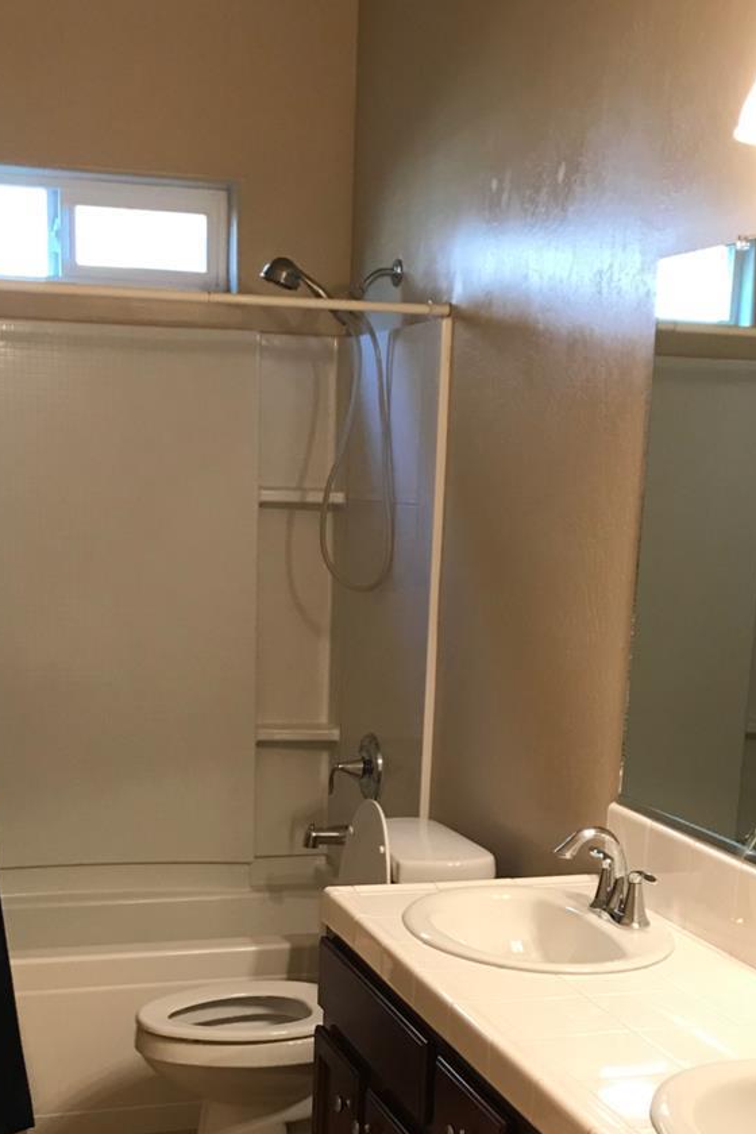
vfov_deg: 37.0
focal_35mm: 52
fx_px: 1638
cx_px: 331
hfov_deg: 26.0
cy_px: 883
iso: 50
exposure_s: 1/15
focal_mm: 3.99
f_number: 1.8
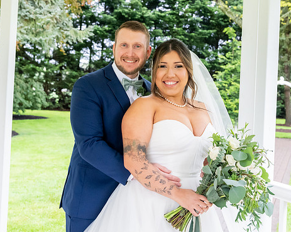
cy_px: 79
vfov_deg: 26.5
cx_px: 139
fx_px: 491
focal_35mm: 57
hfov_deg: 33.0
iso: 3200
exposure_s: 1/320
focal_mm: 35
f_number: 4.5
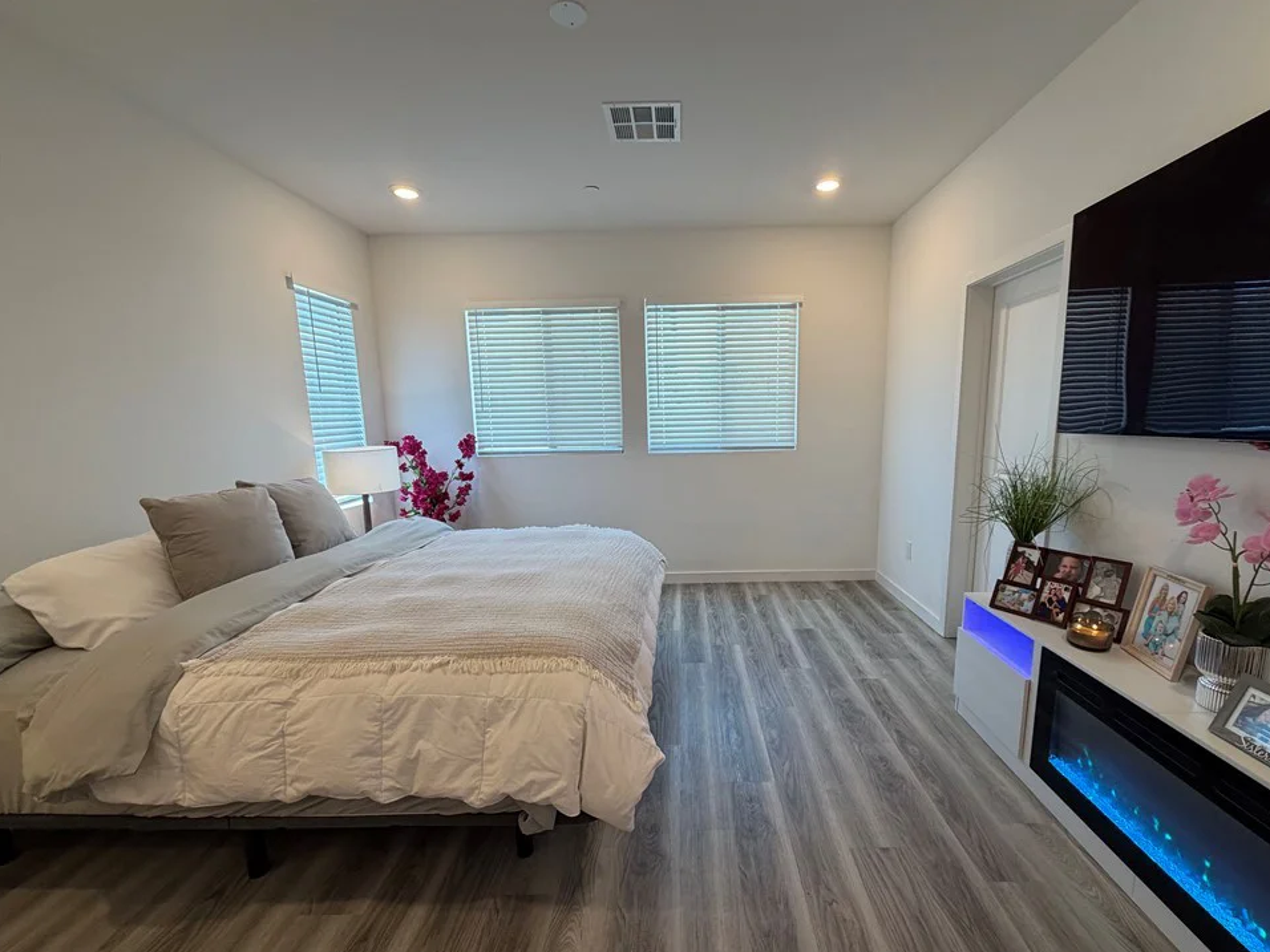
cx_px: 674
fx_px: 550
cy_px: 505
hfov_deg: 98.1
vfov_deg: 81.7
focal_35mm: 15
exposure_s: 1/120
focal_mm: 2.22
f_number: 2.2
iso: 160
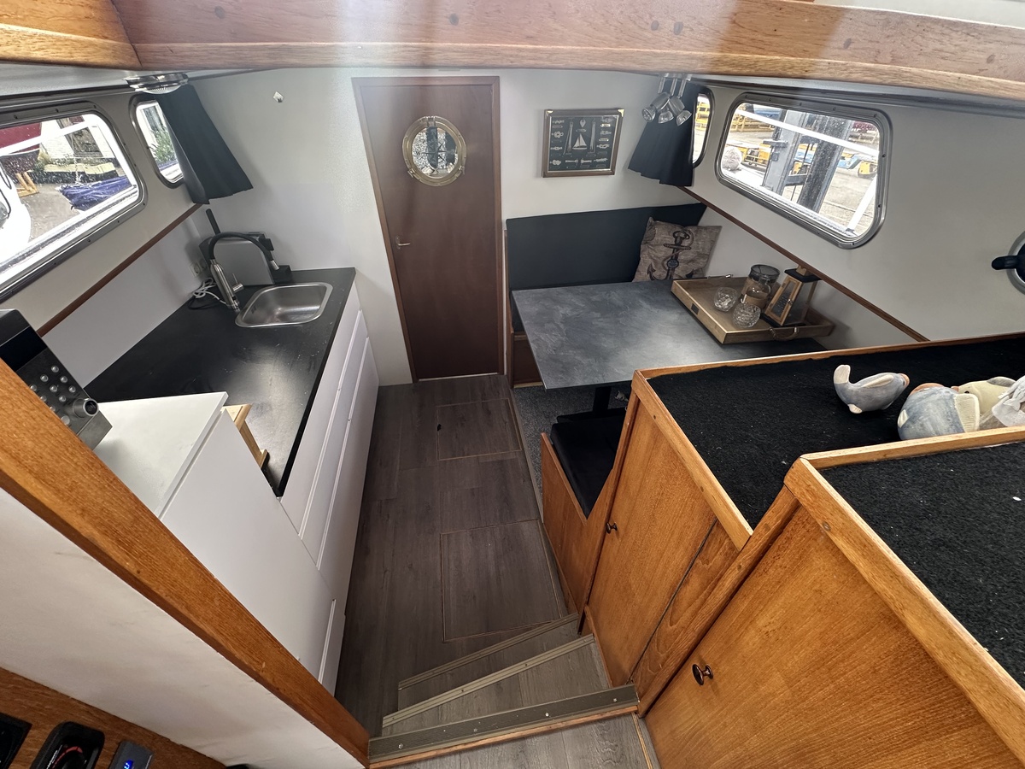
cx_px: 512
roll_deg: -1.0
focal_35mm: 14
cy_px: 384
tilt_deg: -36.4
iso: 200
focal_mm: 2.22
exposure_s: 1/99
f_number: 2.2
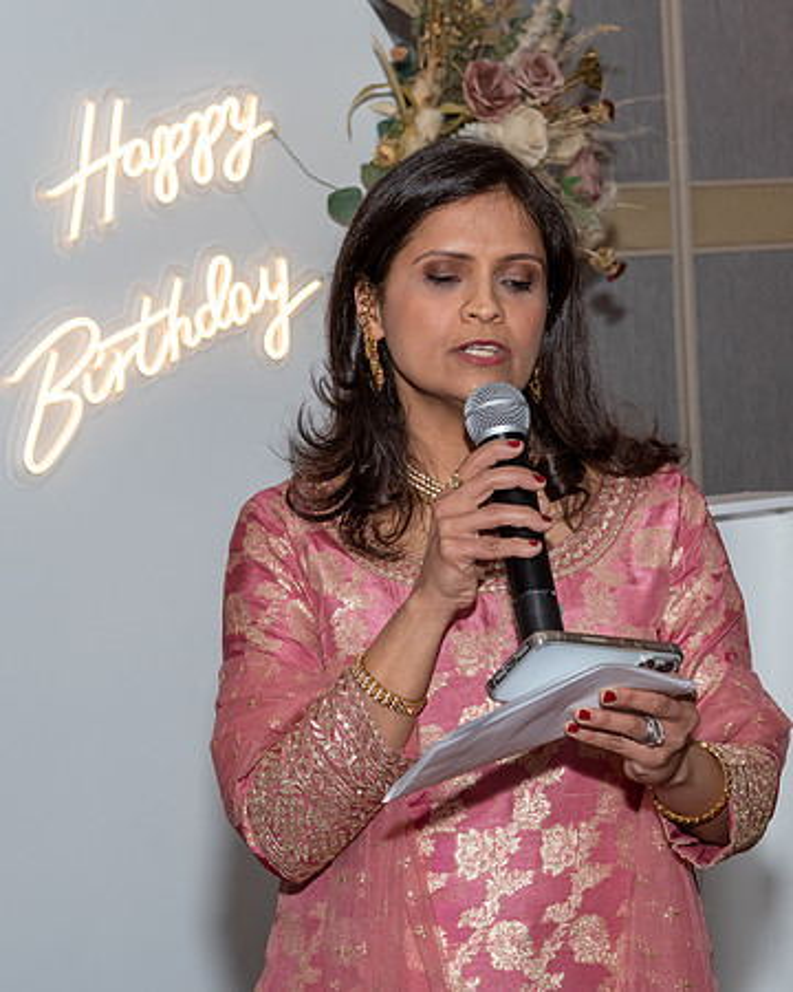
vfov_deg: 15.8
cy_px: 473
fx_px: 3565
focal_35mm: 122
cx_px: 471
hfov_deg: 12.7
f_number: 7.1
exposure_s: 1/250
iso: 500
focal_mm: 55
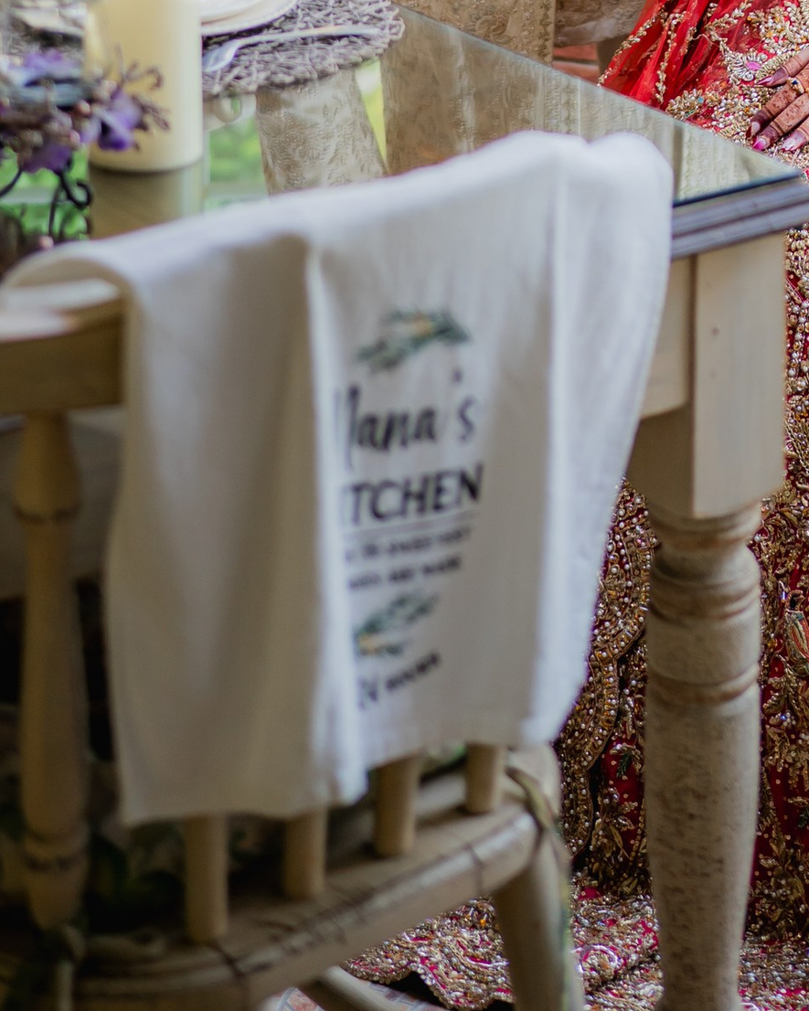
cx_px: 742
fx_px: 3411
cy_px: -560
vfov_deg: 15.4
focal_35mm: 114
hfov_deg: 13.4
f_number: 1.4
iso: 100
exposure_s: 1/160
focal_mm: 35
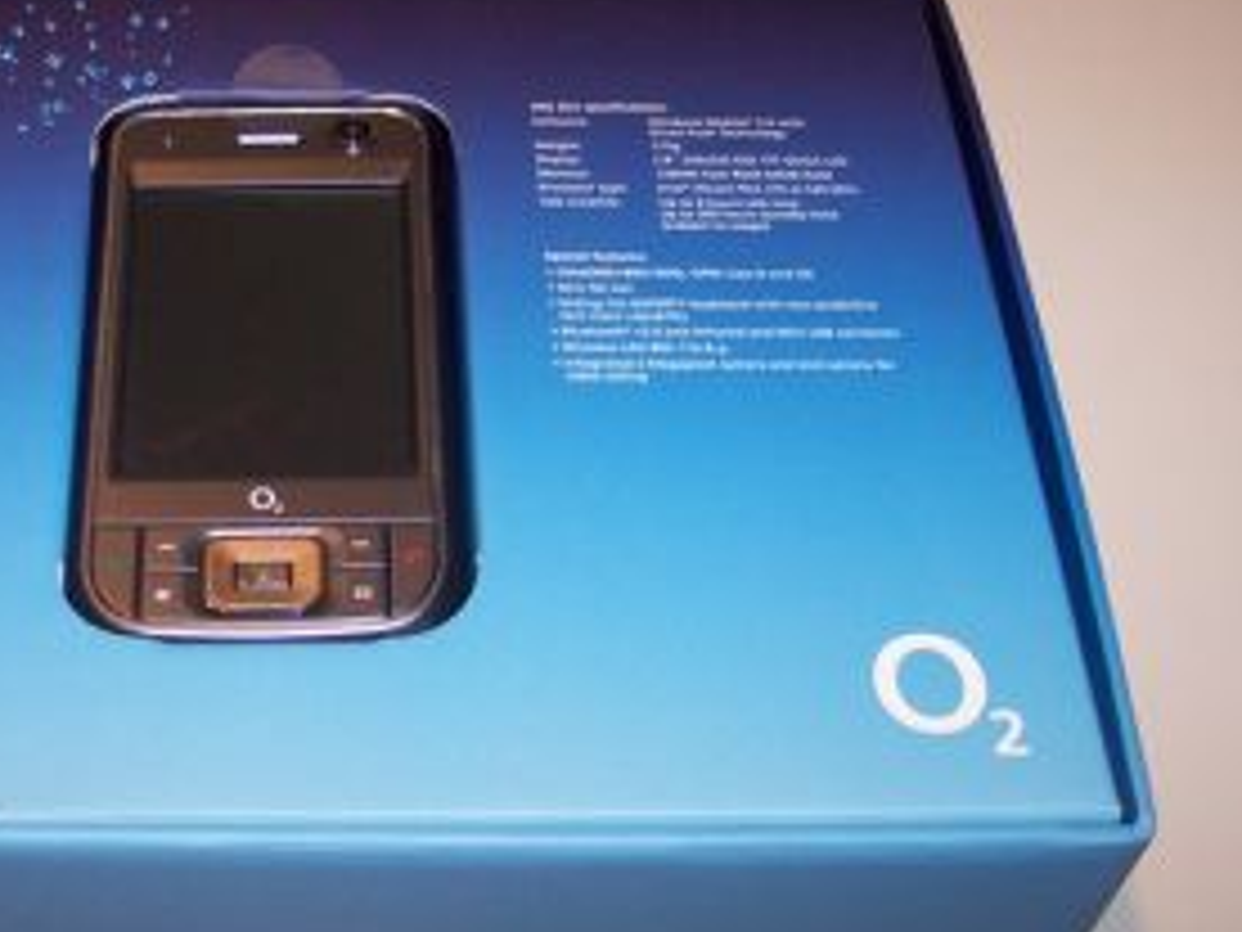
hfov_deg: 30.7
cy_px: 403
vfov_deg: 23.6
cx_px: 310
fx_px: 2225
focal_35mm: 62
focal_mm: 8
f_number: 2.8
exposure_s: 1/30
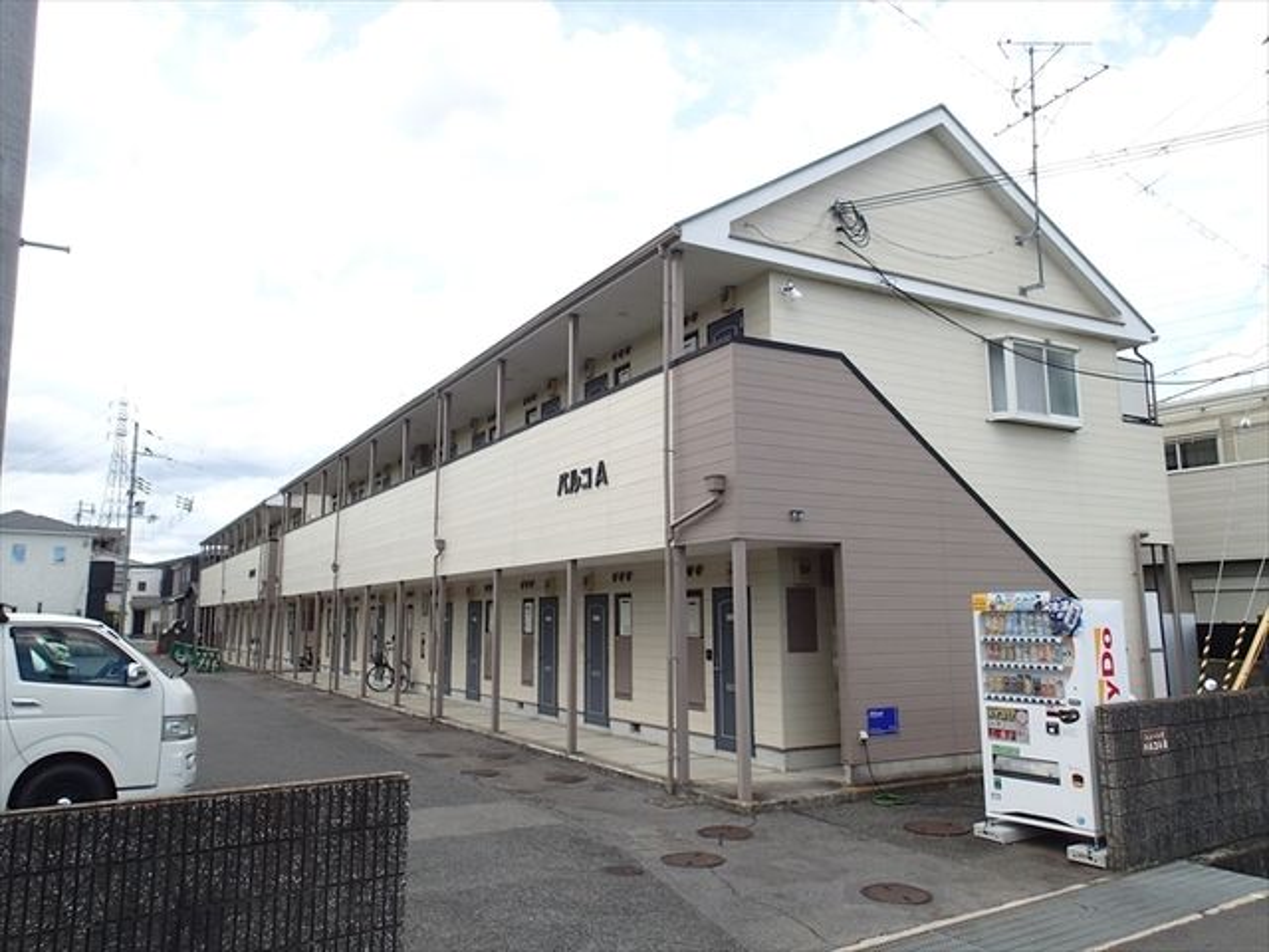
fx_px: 916
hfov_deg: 69.4
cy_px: 476
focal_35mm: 25
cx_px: 634
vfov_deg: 54.9
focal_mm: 4.5
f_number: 2.8
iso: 100
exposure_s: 1/800
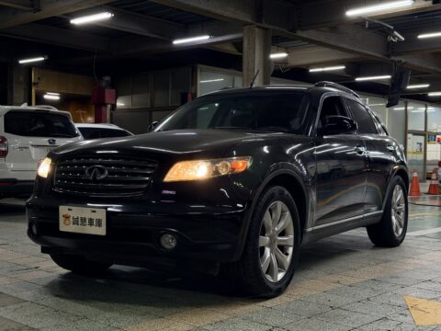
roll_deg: +0.0
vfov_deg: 30.3
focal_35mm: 48
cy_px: 166
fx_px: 612
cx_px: 220
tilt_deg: -1.6
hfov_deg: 39.7
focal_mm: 6.76
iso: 200
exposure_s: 1/40
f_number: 1.78
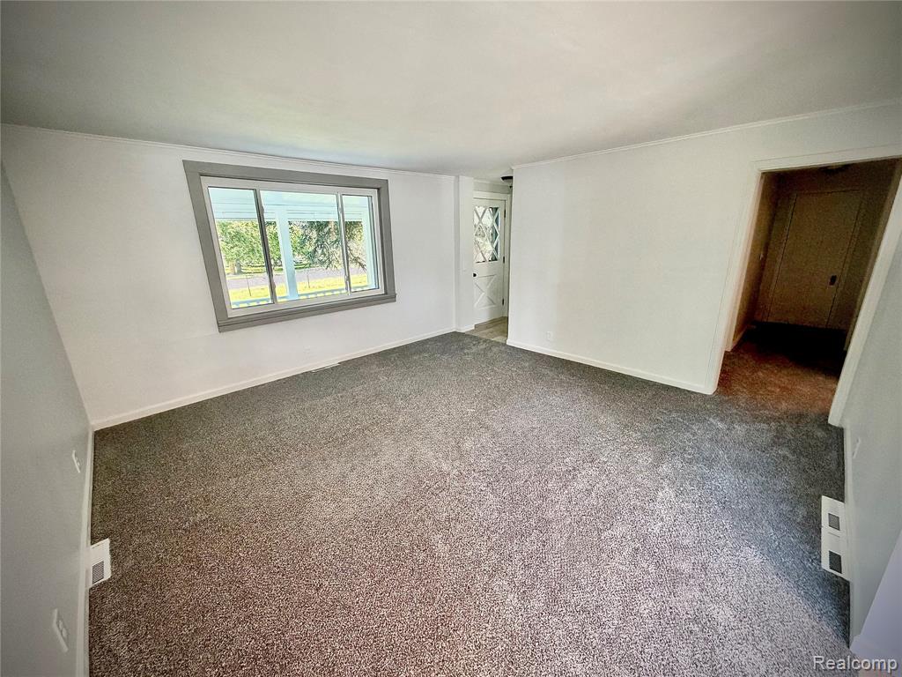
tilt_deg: -16.8
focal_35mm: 14
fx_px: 365
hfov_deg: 102.1
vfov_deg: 85.7
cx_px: 451
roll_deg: +0.8
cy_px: 338
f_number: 2.2
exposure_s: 1/60
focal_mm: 2.22
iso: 250
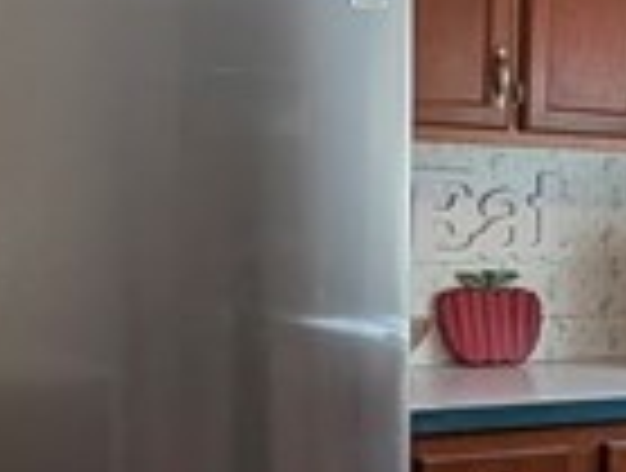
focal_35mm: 88
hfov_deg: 17.6
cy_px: 315
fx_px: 1596
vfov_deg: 16.8
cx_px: 1146
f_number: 1.95
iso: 74
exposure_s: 1/120
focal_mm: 2.23
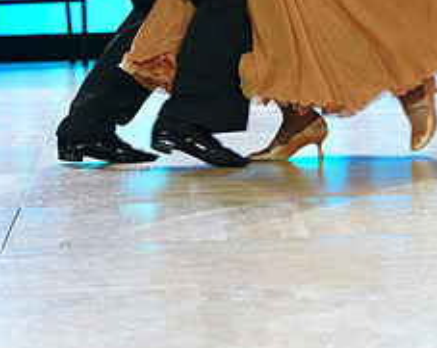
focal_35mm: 324
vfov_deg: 4.7
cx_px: 199
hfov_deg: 6.0
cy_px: -173
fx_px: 4185
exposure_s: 1/320
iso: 2500
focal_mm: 135
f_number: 4
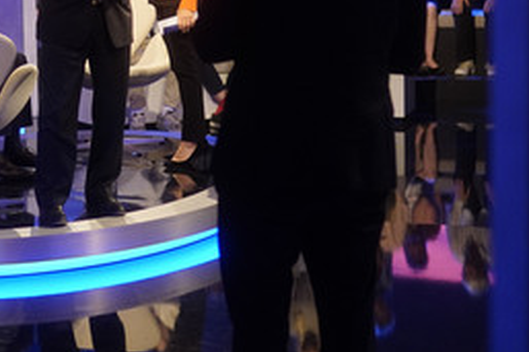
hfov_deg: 25.3
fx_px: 1160
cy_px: 45
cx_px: 118
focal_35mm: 79
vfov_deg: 17.0
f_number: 1.4
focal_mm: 30
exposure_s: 1/160
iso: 640
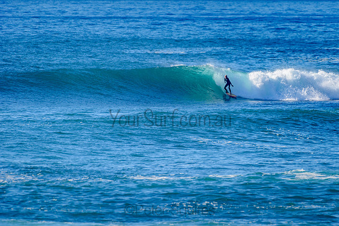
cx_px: 208
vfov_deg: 2.2
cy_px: 96
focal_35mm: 613
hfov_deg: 3.4
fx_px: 5776
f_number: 5.6
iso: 220
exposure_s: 1/2000
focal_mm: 500
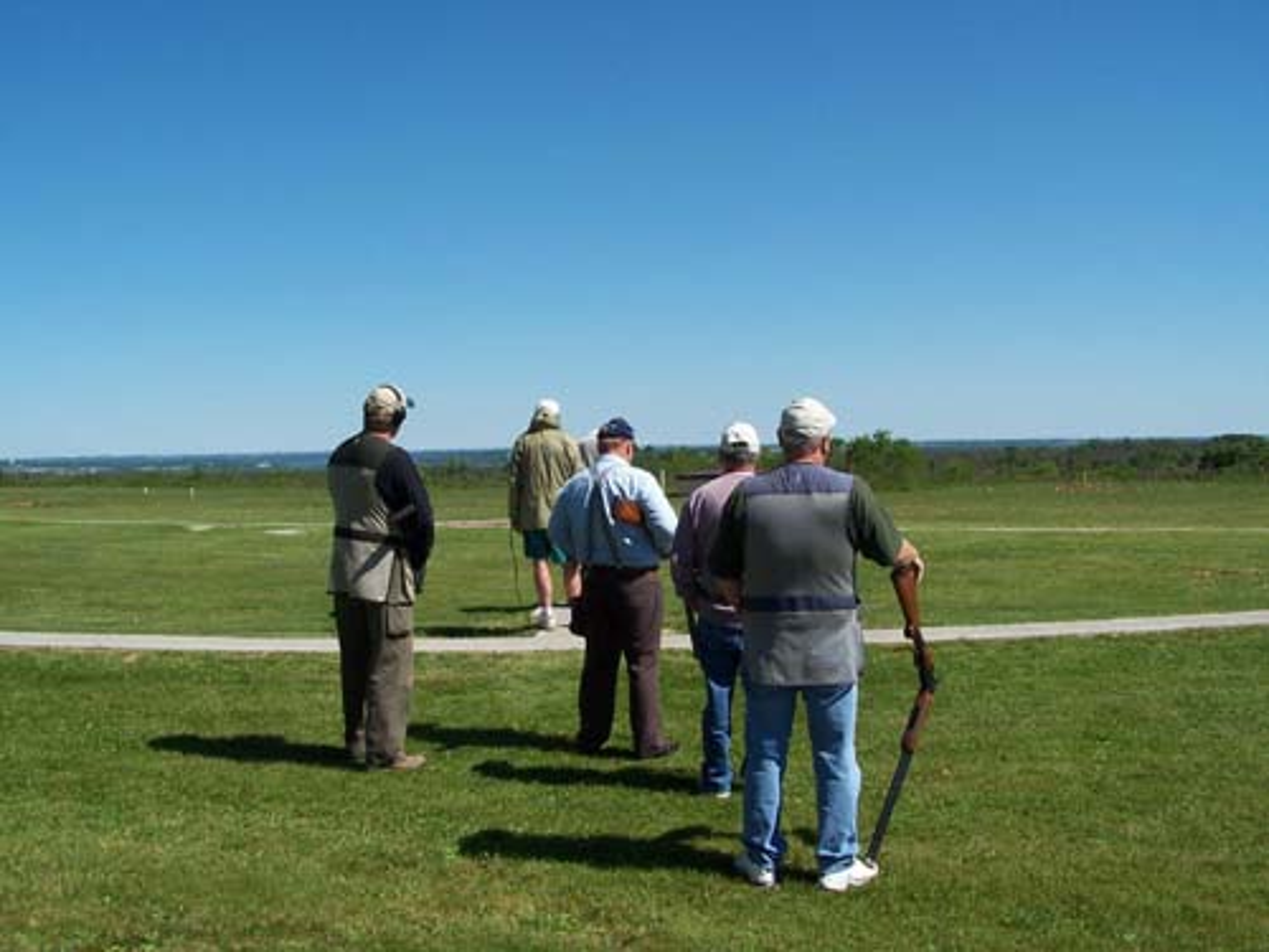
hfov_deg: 49.0
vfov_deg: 37.7
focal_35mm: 38
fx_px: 1393
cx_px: 634
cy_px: 476
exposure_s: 1/500
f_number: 5.6
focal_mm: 6.3
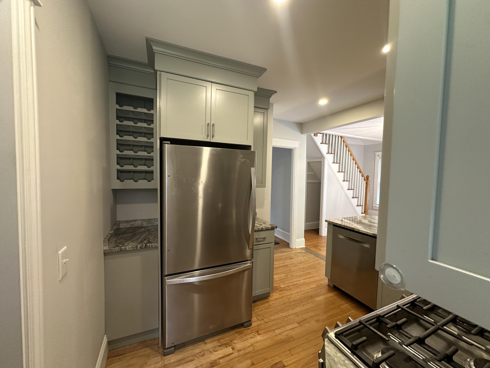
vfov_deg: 85.7
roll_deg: -1.7
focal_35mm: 14
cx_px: 245
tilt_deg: -2.5
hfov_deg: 102.1
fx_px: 198
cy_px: 184
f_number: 2.2
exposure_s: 1/60
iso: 200
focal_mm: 2.22
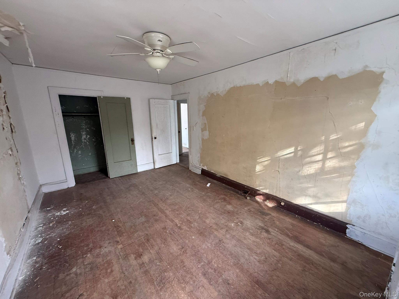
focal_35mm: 14
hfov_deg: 102.1
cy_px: 150
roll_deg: +2.2
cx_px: 200
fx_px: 161
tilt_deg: -12.3
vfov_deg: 85.7
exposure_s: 1/95
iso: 320
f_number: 2.2
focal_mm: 2.22
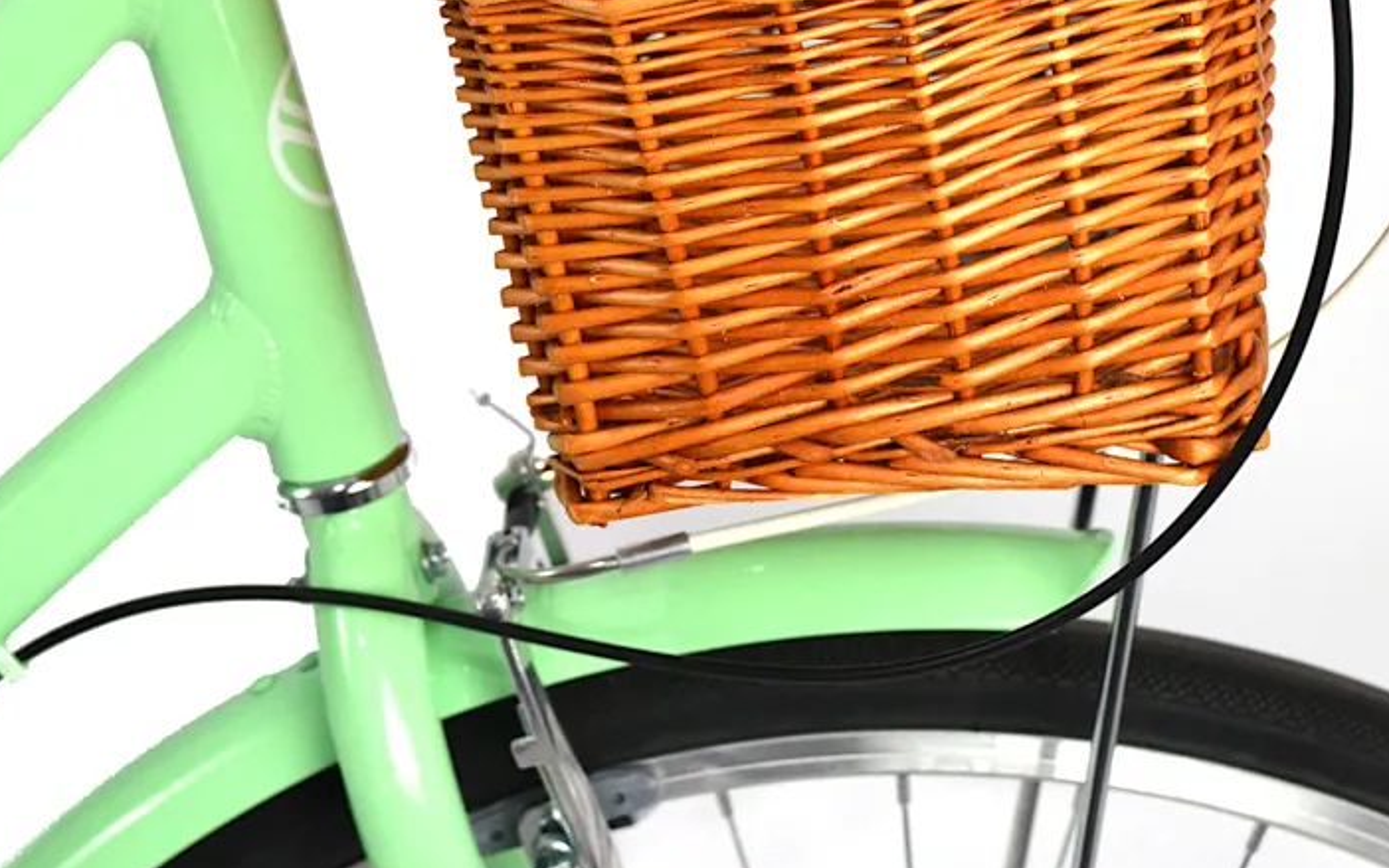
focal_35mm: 92
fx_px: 3478
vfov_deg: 13.9
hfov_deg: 22.6
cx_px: 669
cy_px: -80
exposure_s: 1/160
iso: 640
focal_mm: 35
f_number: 4.5
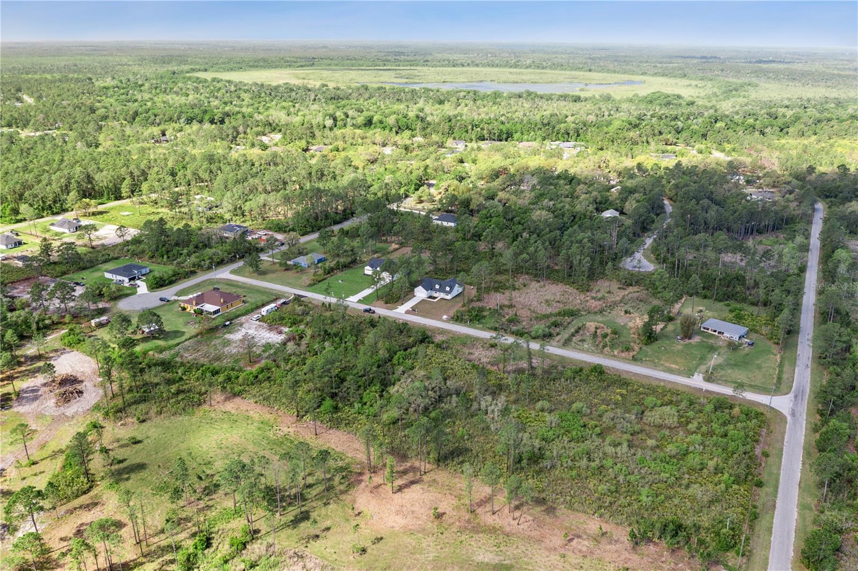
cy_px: 286
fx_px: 667
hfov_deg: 65.5
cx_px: 429
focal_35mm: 28
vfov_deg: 46.4
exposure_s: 1/100
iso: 200
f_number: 5.6
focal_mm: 10.3
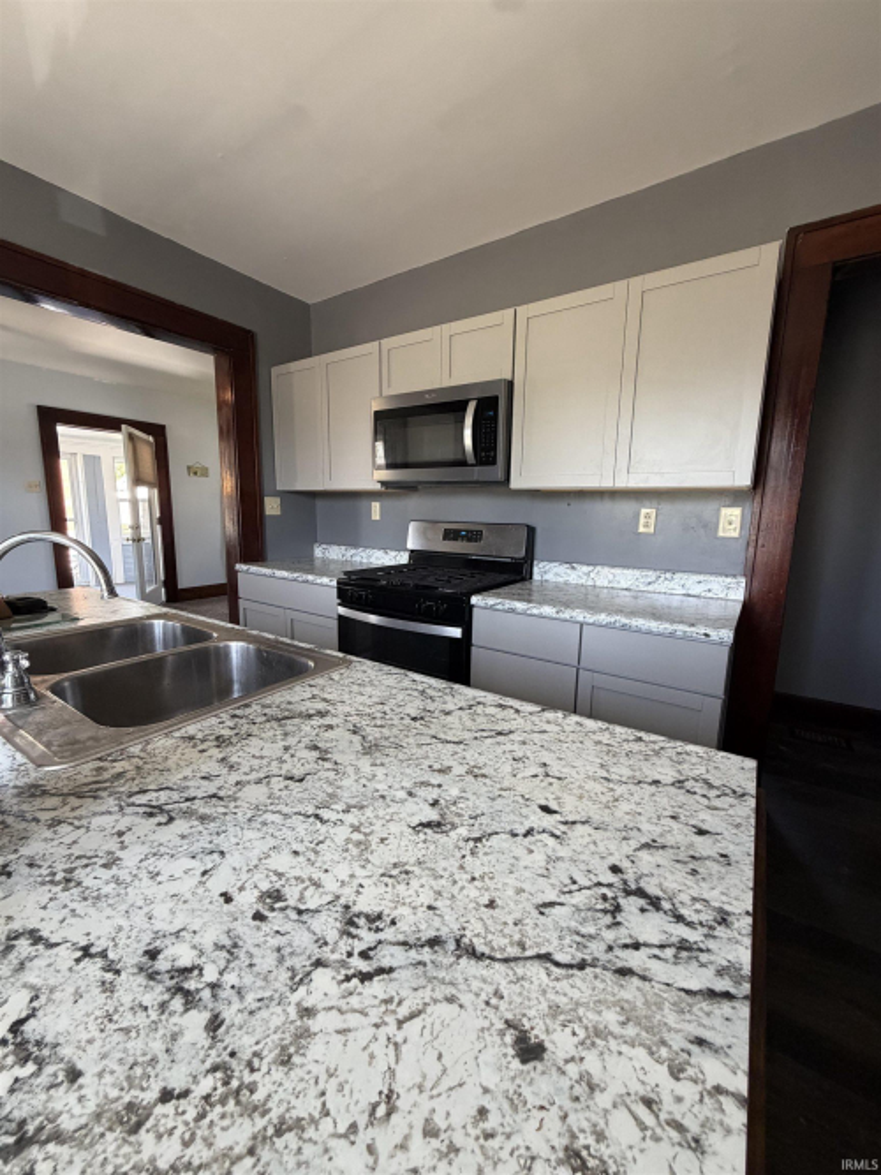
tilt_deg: -9.0
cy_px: 588
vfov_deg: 102.1
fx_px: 475
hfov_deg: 85.7
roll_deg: -0.9
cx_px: 440
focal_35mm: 14
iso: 320
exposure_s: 1/105
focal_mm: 2.22
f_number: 2.2
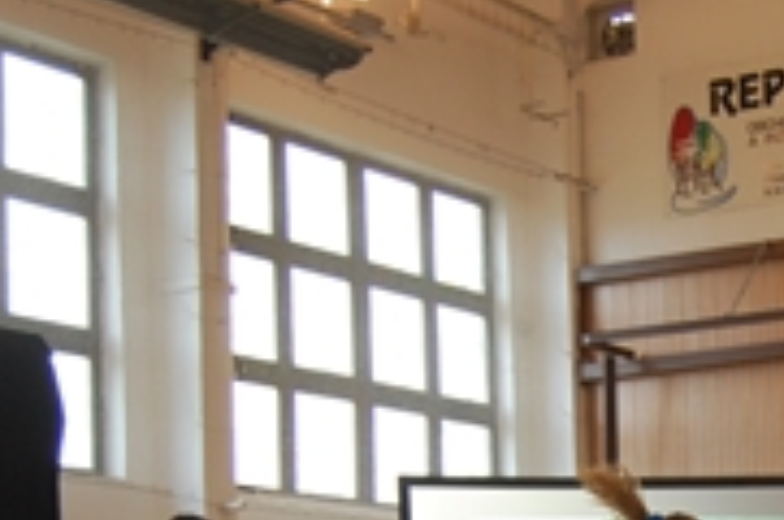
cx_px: 775
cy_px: 672
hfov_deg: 18.5
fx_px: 2348
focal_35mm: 108
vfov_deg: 12.3
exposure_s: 1/100
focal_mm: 26
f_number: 4
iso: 400
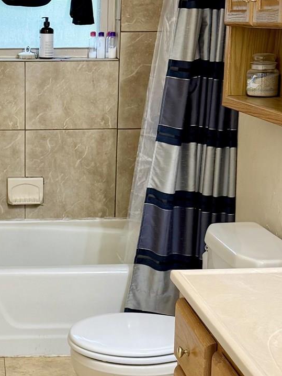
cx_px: 31
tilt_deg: -14.7
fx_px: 836
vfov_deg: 25.3
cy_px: 217
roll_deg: -0.5
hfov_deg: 18.8
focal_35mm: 77
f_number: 1.78
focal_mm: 6.76
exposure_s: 1/120
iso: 160
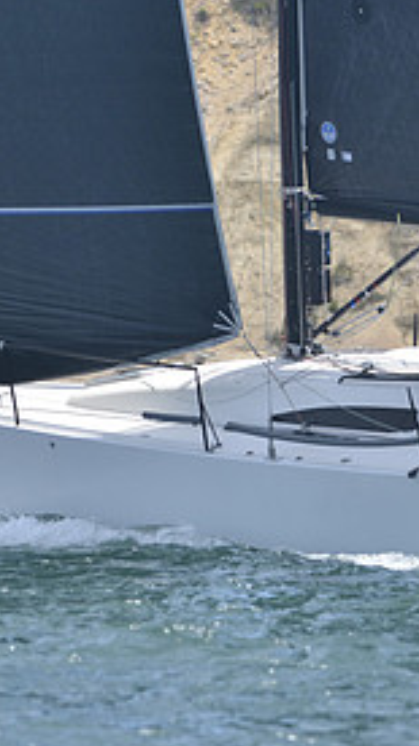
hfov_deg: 2.1
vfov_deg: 3.8
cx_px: 411
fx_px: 11331
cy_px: 274
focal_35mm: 573
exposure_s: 1/1000
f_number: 5.6
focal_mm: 260
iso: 280
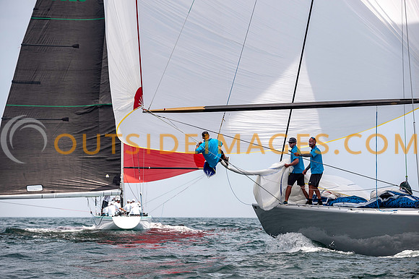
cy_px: 140
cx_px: 210
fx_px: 1762
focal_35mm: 151
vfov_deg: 9.0
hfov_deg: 13.6
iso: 320
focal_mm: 145
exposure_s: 1/3200
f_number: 5
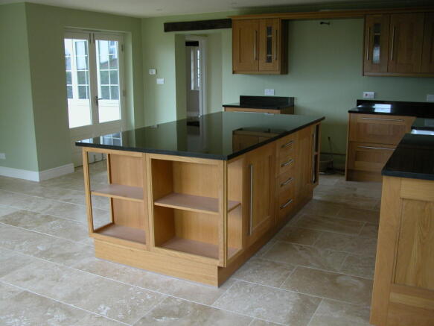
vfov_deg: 40.7
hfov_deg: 52.6
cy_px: 163
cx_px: 217
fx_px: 439
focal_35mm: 35
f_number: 2.8
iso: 100
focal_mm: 8.9
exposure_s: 1/13.6
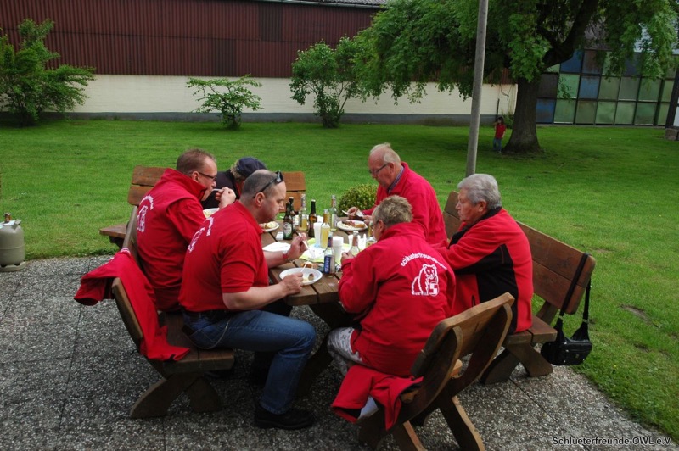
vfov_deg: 36.8
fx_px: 678
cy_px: 226
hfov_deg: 53.2
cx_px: 340
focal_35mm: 36
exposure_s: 1/200
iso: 400
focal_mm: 24
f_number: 7.1
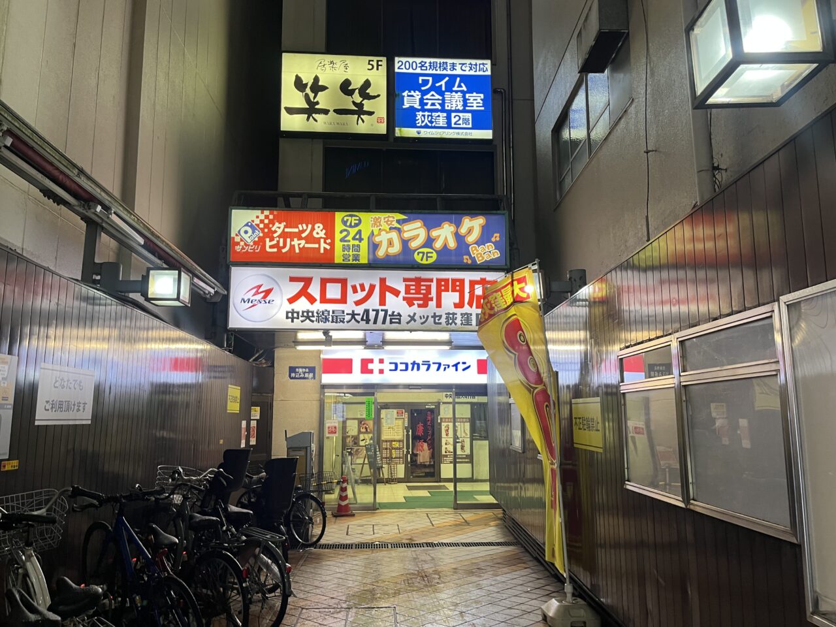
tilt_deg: +7.1
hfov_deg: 67.3
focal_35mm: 26
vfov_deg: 53.1
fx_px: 628
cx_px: 418
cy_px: 314
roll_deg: +0.6
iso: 80
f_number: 1.6
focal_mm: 5.1
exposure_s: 1/50
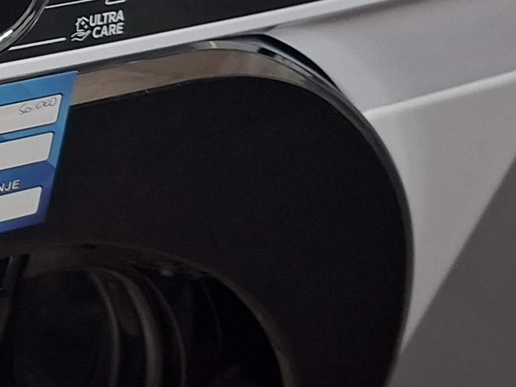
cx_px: -388
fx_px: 1536
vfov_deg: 13.8
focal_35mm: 103
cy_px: -122
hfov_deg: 16.3
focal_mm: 5.54
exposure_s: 1/50
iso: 250
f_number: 1.8
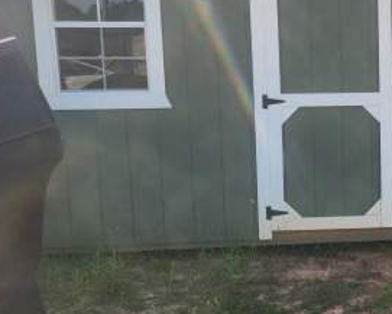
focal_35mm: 53
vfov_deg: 28.6
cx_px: 419
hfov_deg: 31.7
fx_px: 615
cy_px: 143
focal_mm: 5.4
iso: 20
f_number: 1.8
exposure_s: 1/522
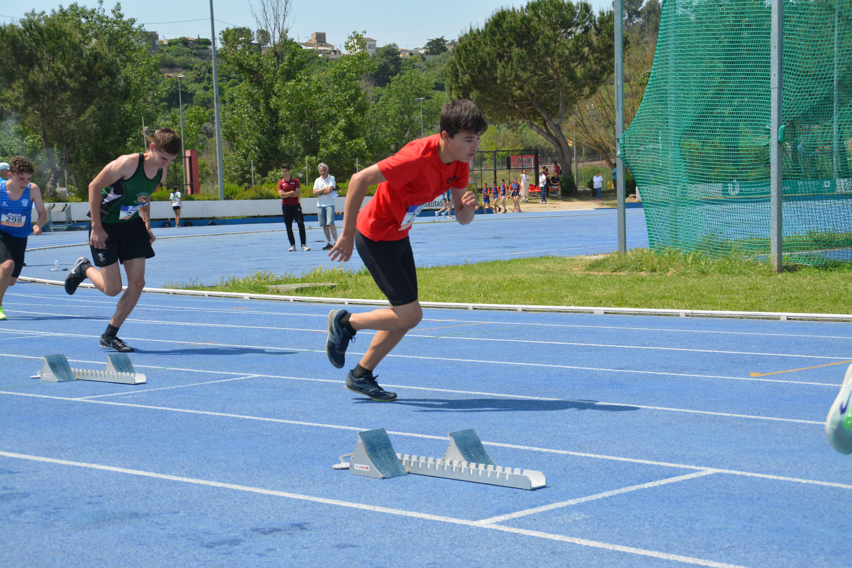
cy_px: 284
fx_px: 1704
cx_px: 426
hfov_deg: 28.1
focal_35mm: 72
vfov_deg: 18.9
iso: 400
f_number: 6.3
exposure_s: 1/1600
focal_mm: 48
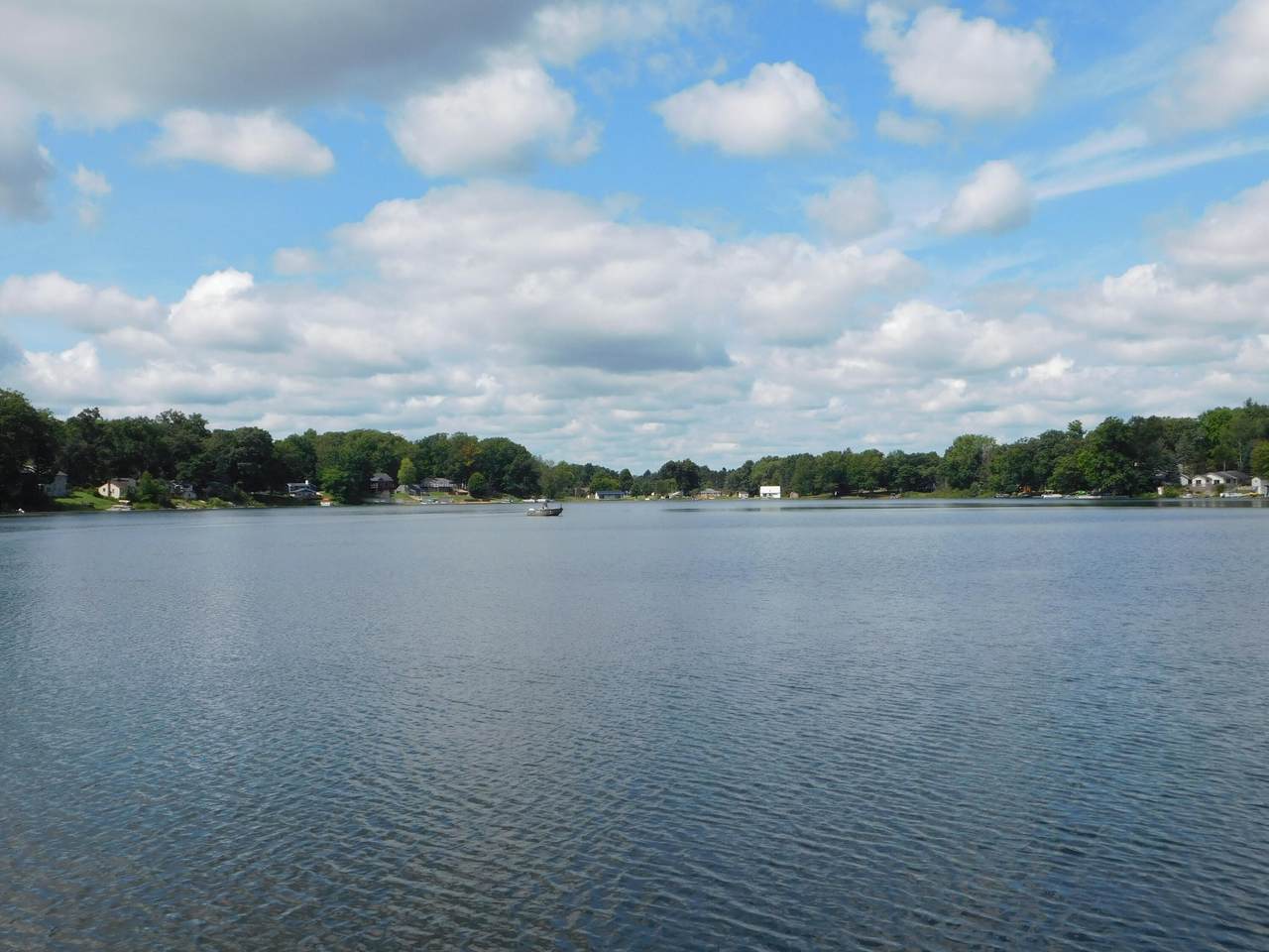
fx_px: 1320
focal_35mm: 36
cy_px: 476
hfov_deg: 51.4
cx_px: 634
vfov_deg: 39.7
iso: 125
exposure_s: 1/500
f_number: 7
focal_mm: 6.3
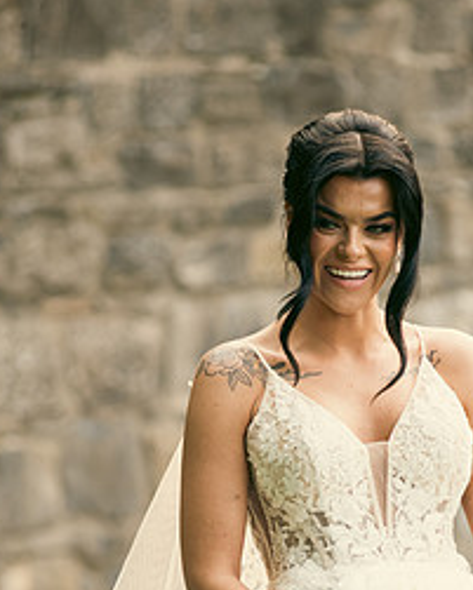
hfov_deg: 4.6
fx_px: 5876
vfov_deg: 5.7
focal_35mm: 336
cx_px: 318
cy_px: 522
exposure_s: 1/250
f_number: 3.5
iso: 250
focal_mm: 200
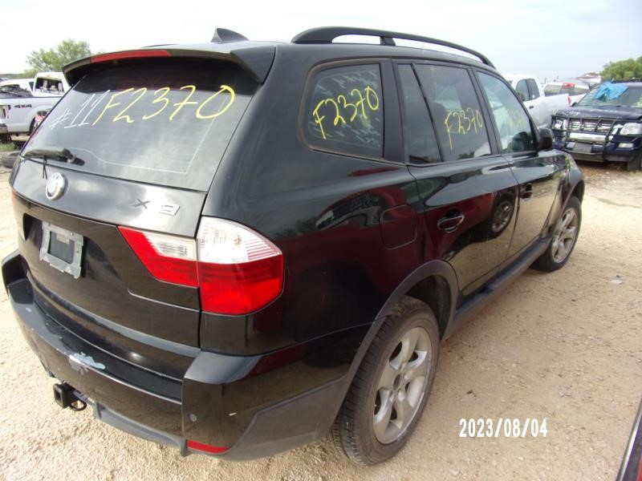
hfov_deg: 71.6
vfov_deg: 56.8
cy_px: 240
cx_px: 321
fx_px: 445
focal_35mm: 24
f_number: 3.3
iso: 80
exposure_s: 1/340
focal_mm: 4.3
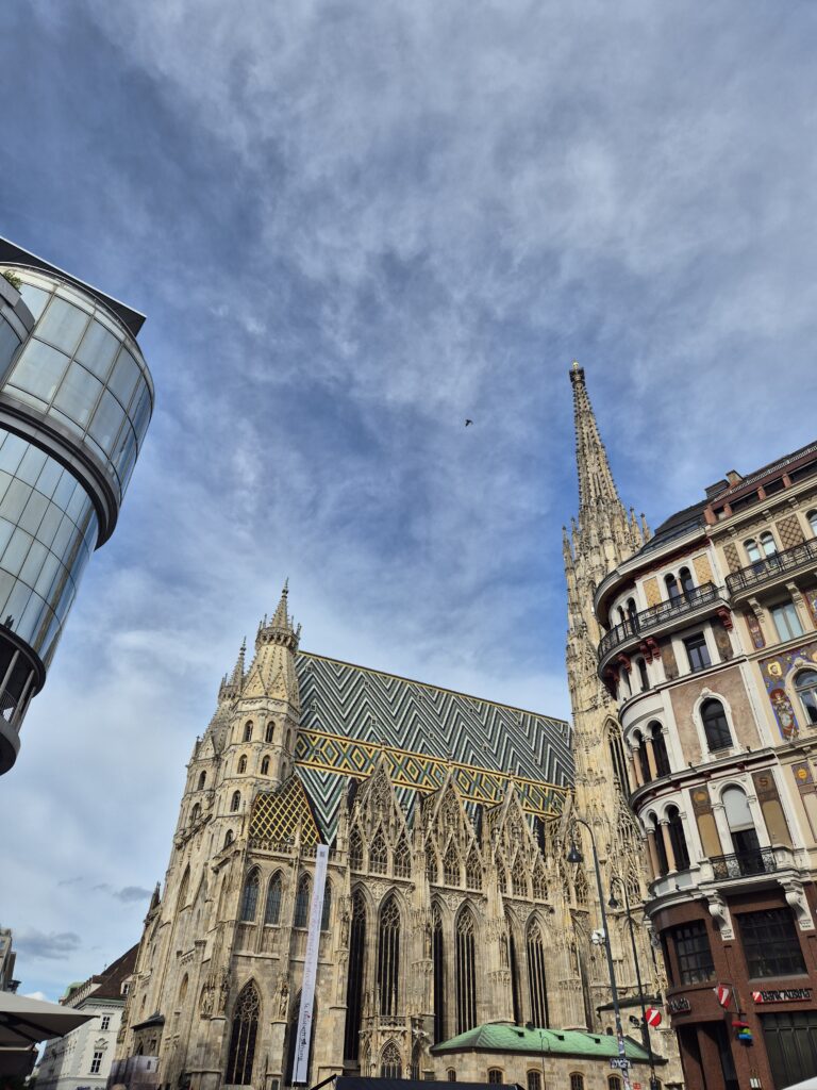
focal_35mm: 23
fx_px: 724
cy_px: 545
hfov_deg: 58.9
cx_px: 408
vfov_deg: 73.9
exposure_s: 1/2104
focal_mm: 5.4
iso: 25
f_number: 1.8
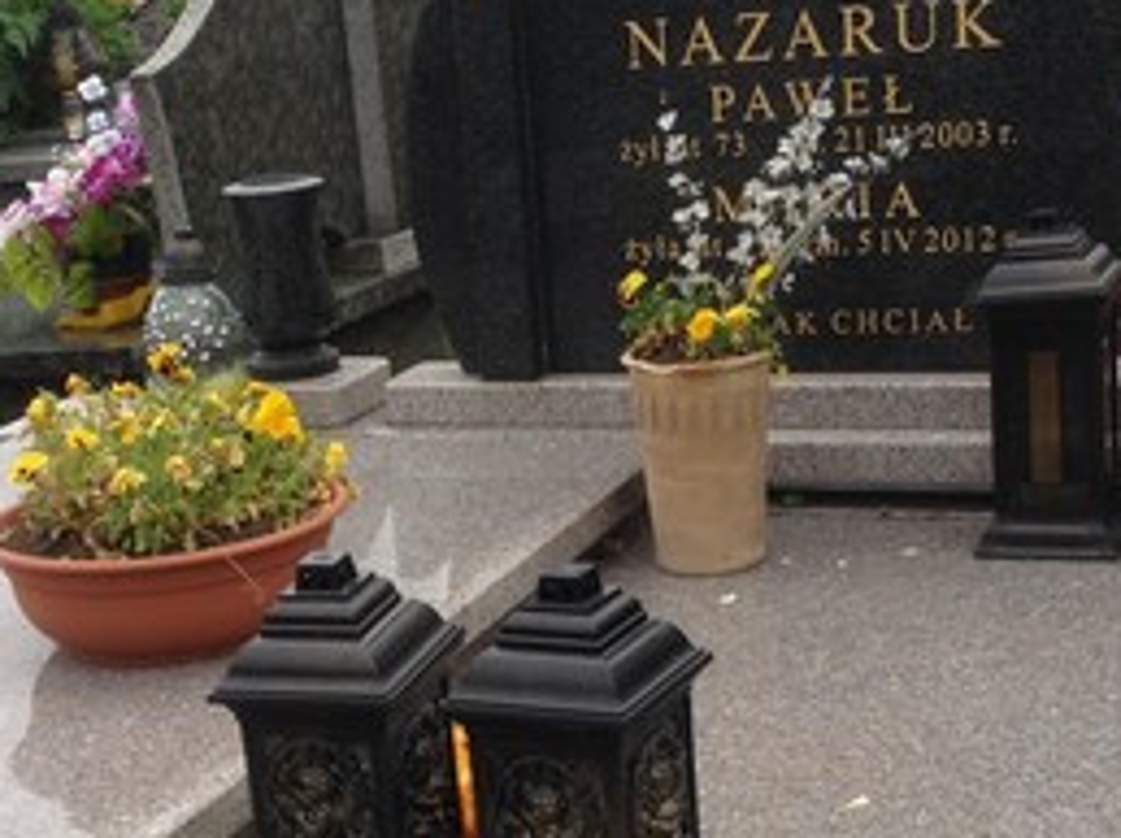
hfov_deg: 23.8
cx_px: 400
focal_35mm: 82
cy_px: 586
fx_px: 2653
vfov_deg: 17.9
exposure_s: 1/985
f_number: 2.4
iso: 50
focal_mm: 4.12
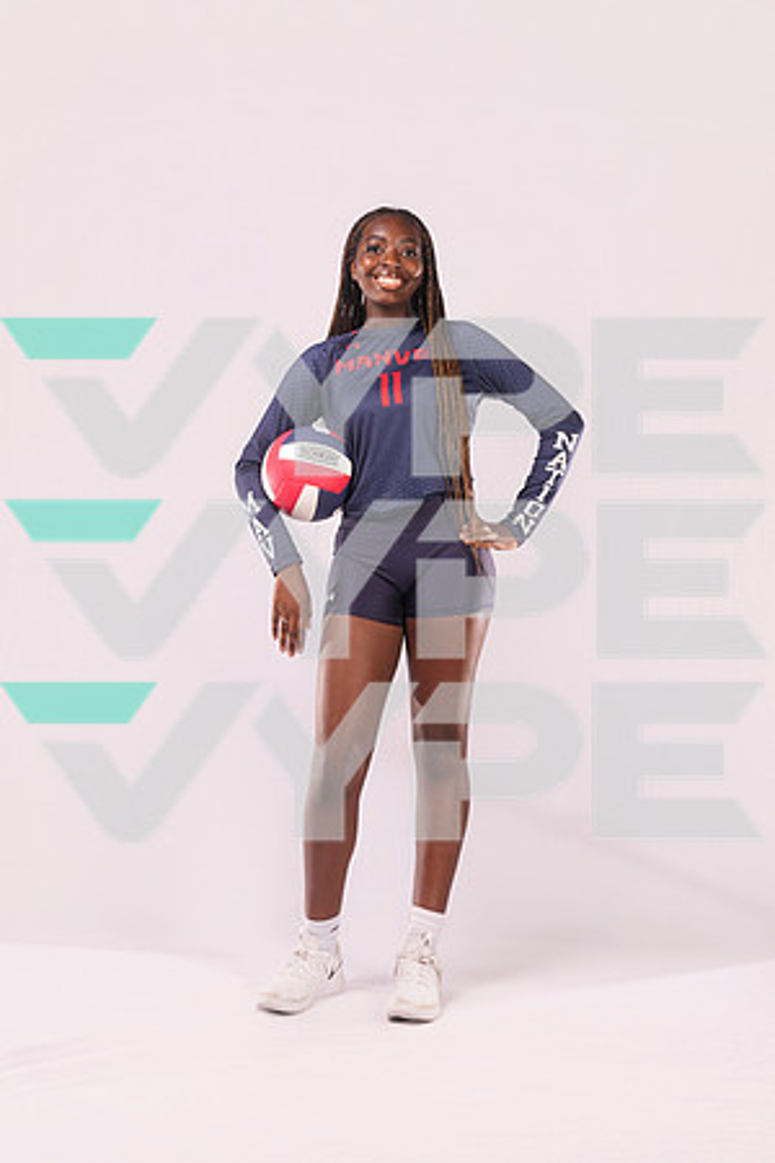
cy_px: 582
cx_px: 388
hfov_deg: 37.9
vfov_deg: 54.4
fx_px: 1130
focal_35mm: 35
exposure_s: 1/100
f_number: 6.3
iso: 200
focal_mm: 35
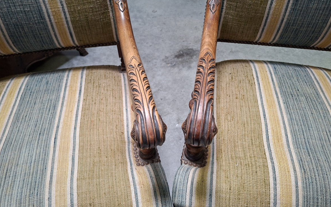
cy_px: 90
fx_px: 225
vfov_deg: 49.1
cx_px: 164
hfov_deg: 72.5
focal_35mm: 25
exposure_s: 1/50
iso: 250
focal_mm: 5.54
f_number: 1.8
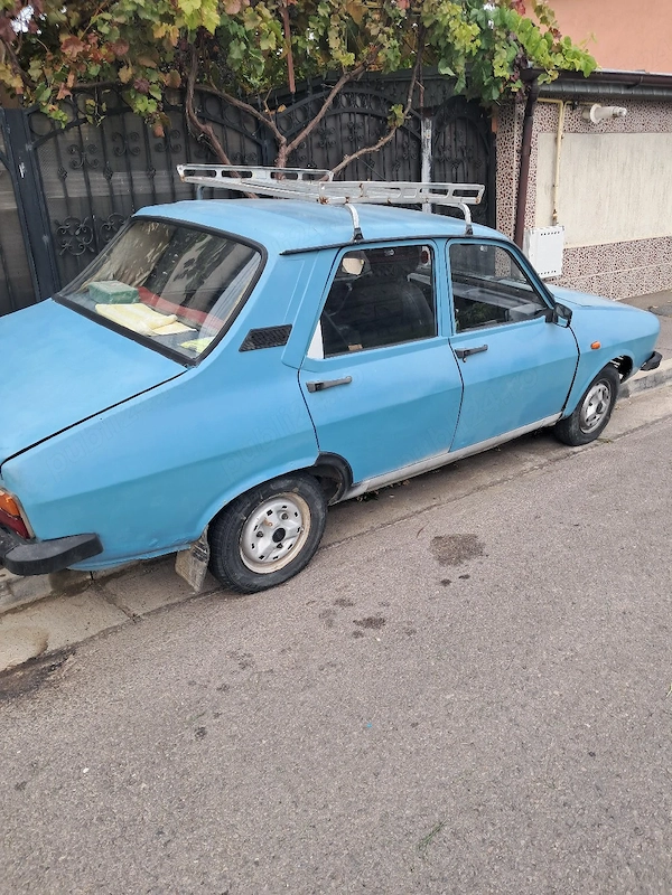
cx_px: 336
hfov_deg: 51.4
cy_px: 448
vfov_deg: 65.3
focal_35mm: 27
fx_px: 699
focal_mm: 4
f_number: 1.8
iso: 50
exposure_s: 1/172
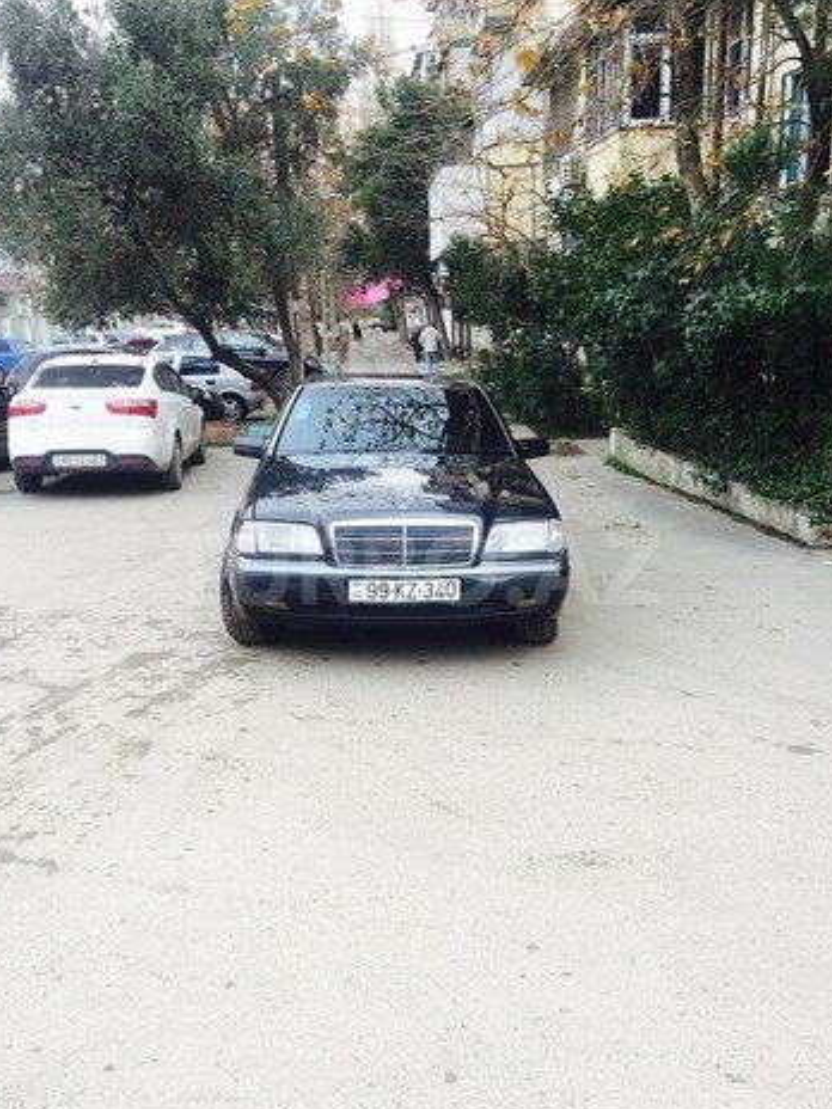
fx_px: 993
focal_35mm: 31
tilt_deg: -15.0
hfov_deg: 45.4
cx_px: 414
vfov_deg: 58.3
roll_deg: +1.8
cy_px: 569
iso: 32
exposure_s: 1/244
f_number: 2.2
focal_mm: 4.15
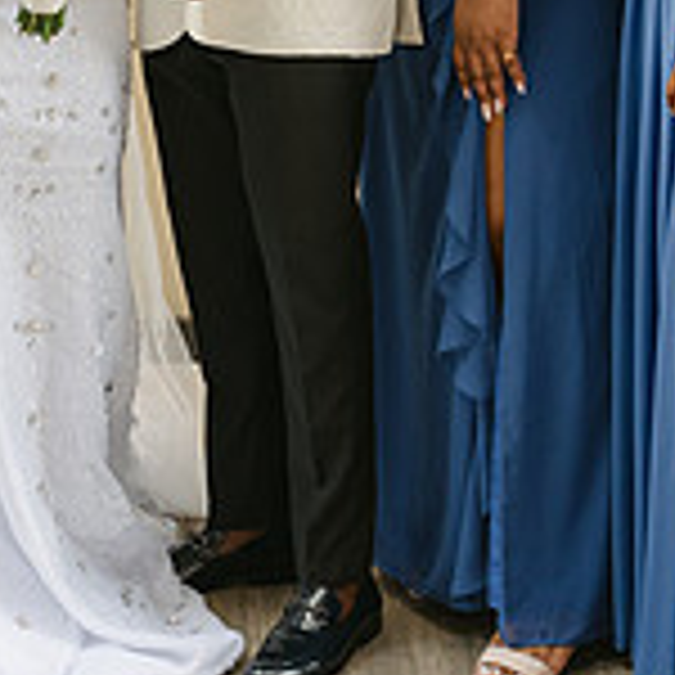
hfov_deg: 14.4
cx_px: 257
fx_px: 2669
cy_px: -173
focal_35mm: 121
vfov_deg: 13.9
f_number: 2.8
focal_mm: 35
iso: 250
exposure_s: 1/125
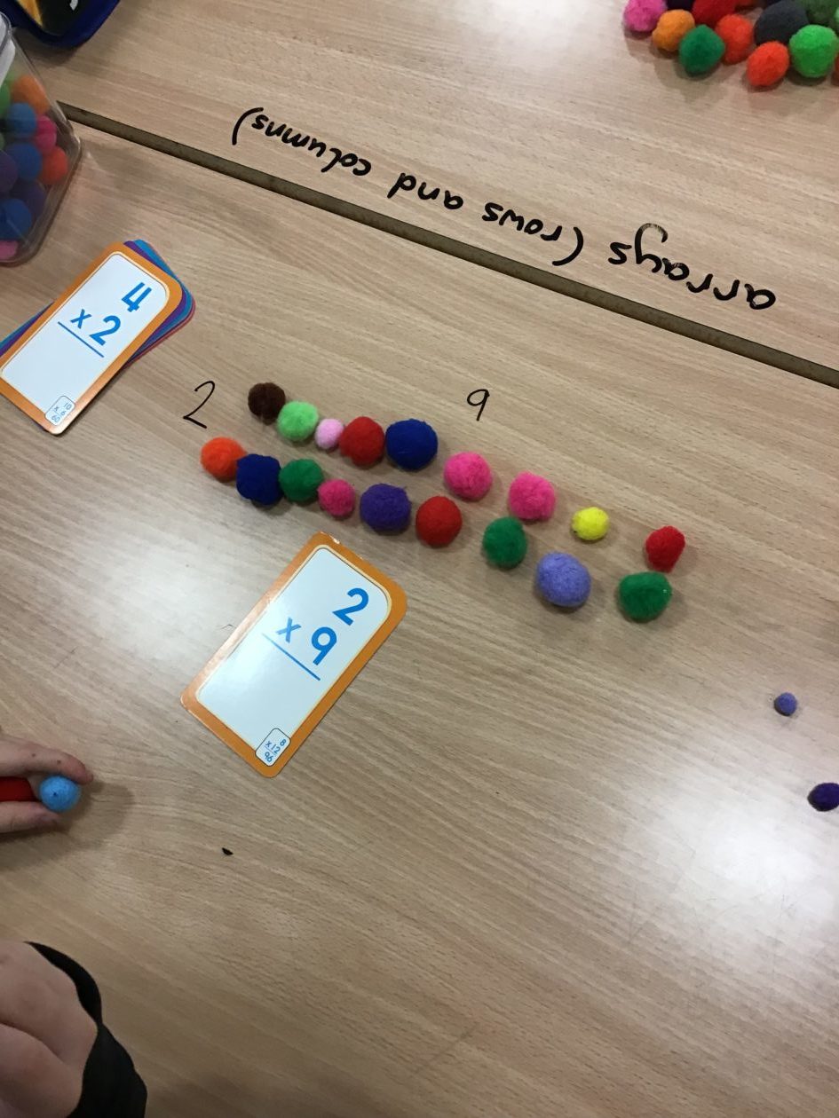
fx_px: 1002
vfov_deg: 58.4
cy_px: 559
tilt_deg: -68.5
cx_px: 420
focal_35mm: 31
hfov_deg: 45.4
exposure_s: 1/33
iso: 100
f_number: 2.4
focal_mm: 3.3
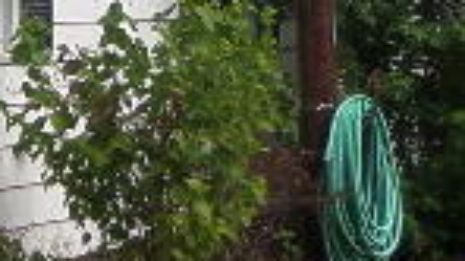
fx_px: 2230
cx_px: -462
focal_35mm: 181
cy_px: -211
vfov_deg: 6.5
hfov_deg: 10.9
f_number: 3.2
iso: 100
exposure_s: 1/1000
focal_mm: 4
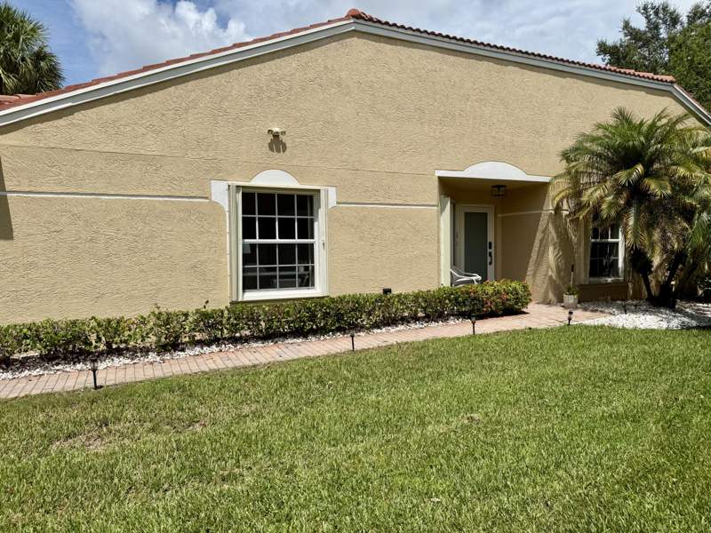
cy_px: 266
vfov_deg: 56.8
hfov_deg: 71.6
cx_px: 356
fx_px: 493
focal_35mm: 24
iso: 80
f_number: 1.78
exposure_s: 1/8130
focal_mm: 6.76
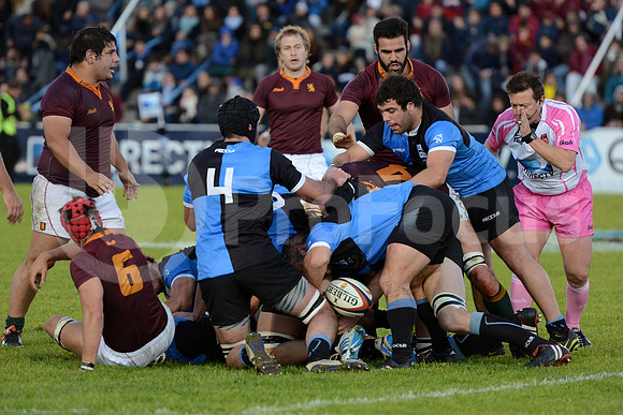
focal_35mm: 270
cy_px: 208
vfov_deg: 5.1
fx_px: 4673
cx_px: 312
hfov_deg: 7.6
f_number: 4
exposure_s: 1/500
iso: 2500
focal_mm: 270
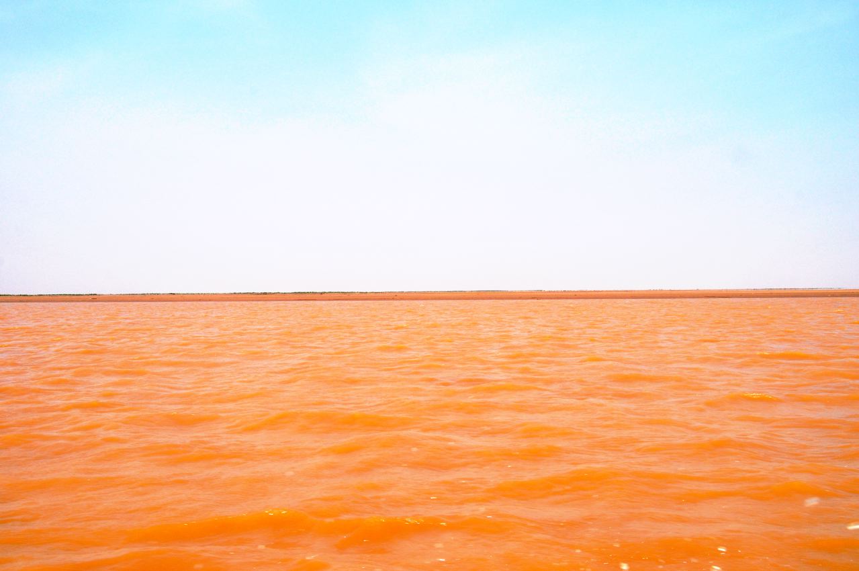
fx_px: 1037
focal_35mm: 44
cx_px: 430
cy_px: 286
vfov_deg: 30.8
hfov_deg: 45.0
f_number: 11
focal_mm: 29
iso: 200
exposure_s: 1/500
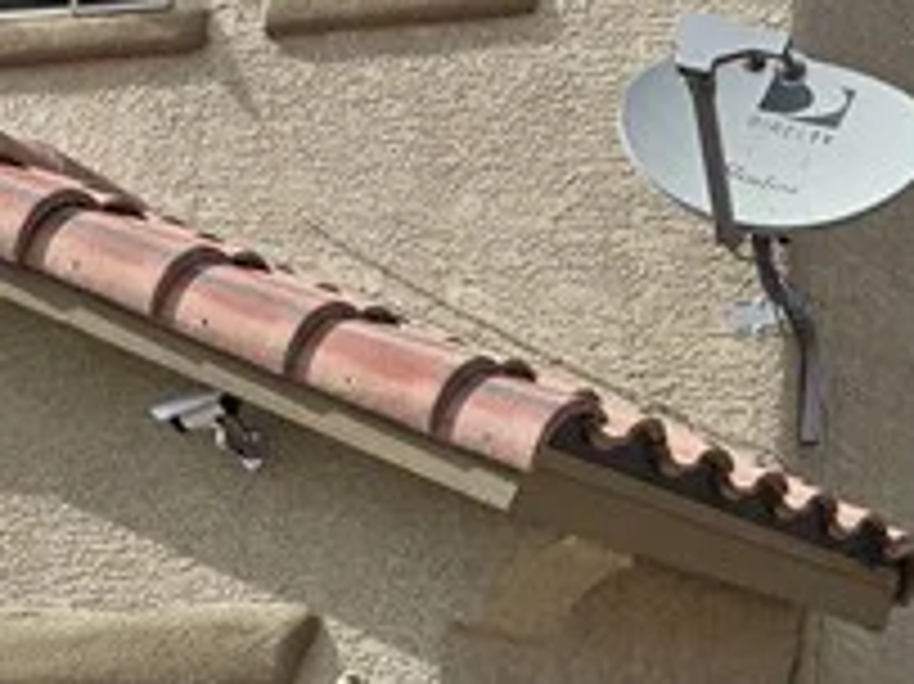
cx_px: 1189
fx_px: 3061
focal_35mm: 116
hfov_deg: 16.1
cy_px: 662
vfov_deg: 12.6
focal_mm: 6.3
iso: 80
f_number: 1.7
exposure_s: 1/6574
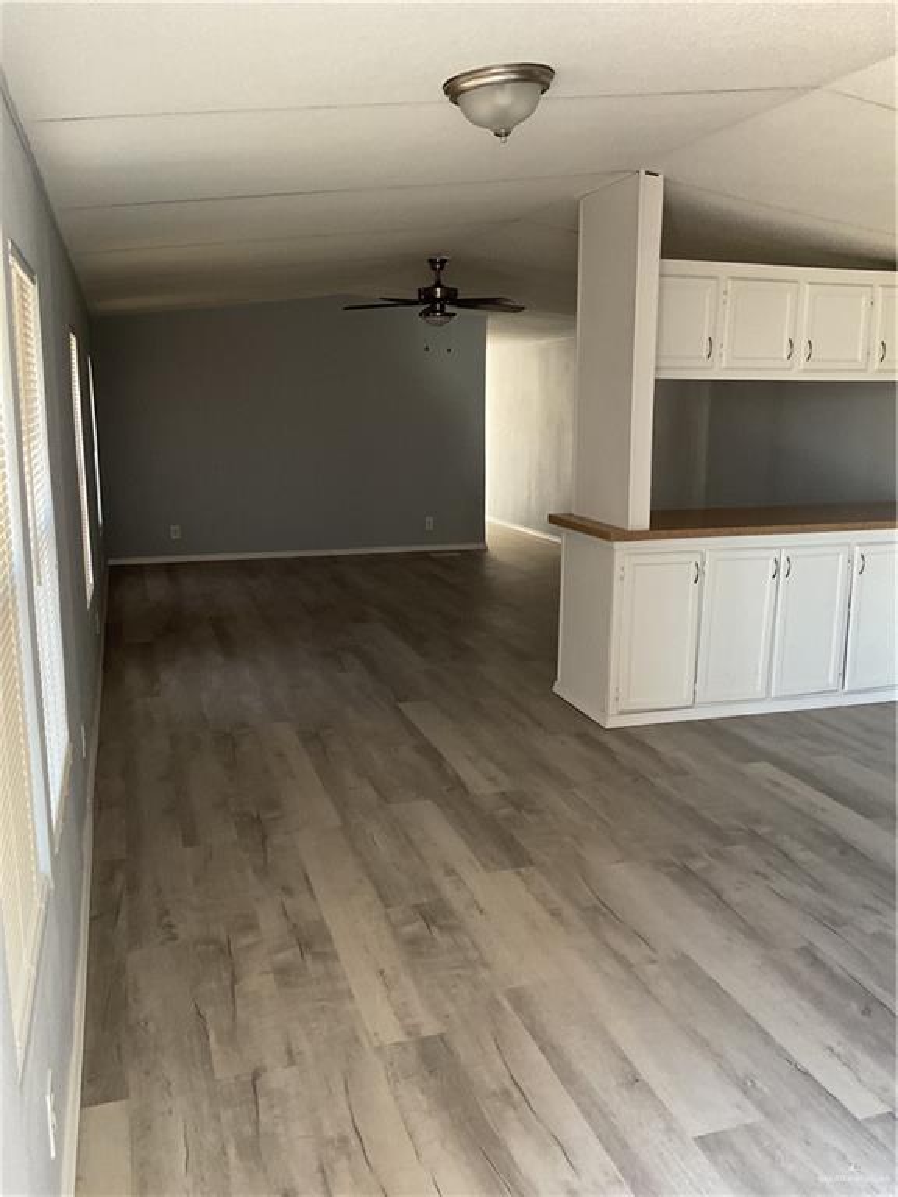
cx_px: 449
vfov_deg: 61.7
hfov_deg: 48.2
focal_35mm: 29
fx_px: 1003
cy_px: 598
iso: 160
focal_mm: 3
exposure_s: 1/50
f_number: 1.8
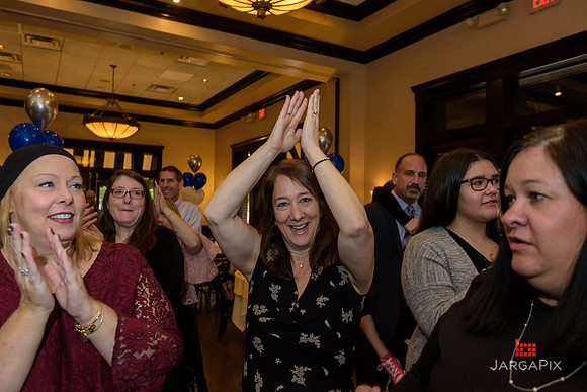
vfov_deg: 48.0
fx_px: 440
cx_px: 294
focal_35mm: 27
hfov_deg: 67.4
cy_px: 196
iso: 1600
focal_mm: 27
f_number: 4
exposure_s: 1/125
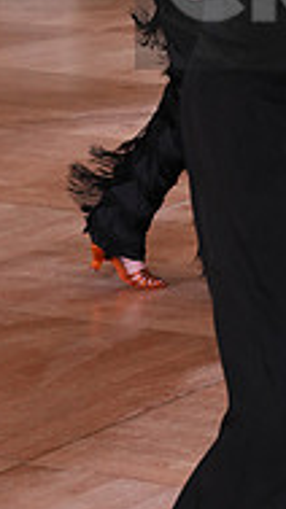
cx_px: 509
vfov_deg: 10.2
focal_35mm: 209
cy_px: -19
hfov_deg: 5.7
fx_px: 2824
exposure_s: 1/500
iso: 1600
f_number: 4
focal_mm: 65
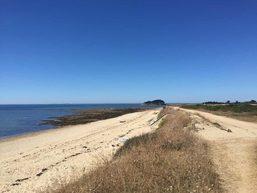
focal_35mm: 29
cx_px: 128
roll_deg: -0.1
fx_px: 215
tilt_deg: +2.6
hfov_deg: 61.7
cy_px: 96
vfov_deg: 48.2
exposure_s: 1/2825
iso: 32
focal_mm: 4.15
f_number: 2.2
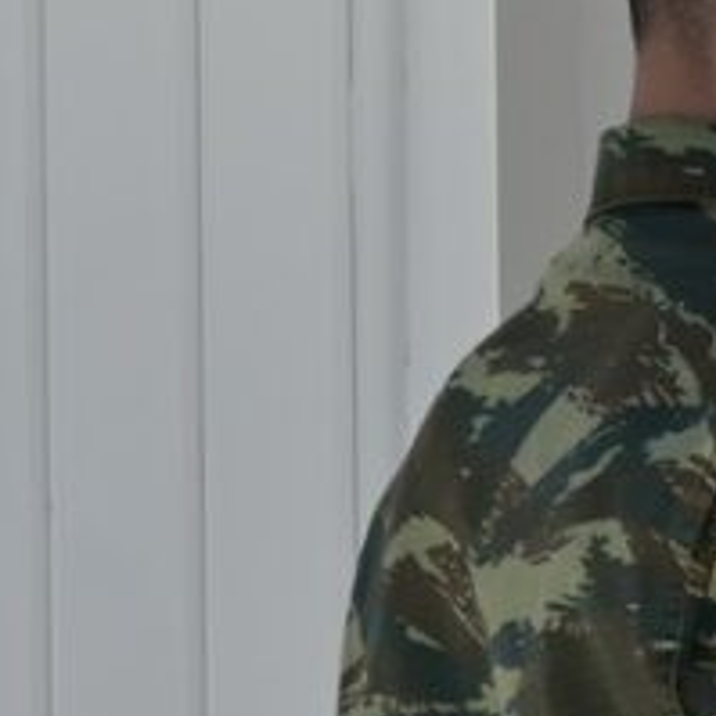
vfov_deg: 1.1
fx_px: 36038
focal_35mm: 1540
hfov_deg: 1.1
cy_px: 540
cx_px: 1835
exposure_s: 1/400
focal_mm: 200
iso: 125
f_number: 9
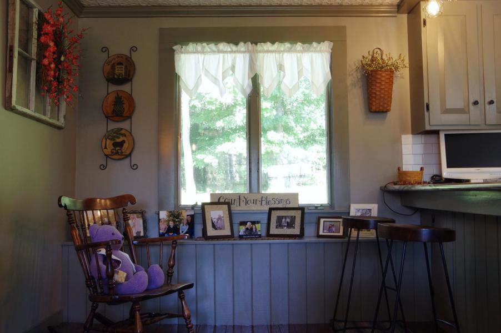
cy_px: 166
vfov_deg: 36.8
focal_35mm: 36
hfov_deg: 53.2
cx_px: 250
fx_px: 501
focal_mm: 24
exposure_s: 1/15
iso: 1000
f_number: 10
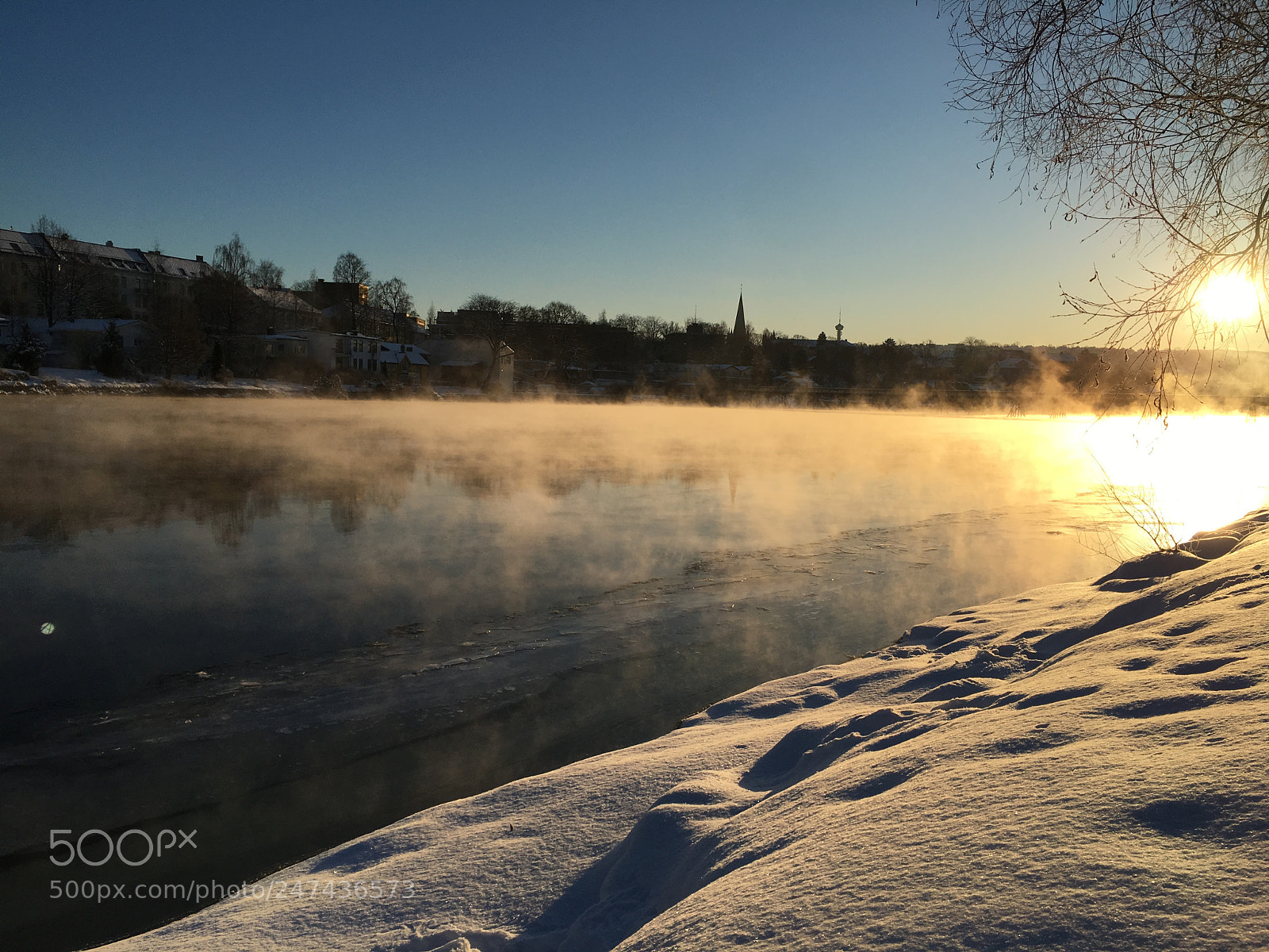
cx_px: 634
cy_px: 476
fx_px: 1063
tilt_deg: -4.0
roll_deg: -1.8
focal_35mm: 29
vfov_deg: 48.2
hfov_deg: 61.7
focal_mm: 4.15
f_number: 2.2
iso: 25
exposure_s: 1/2849
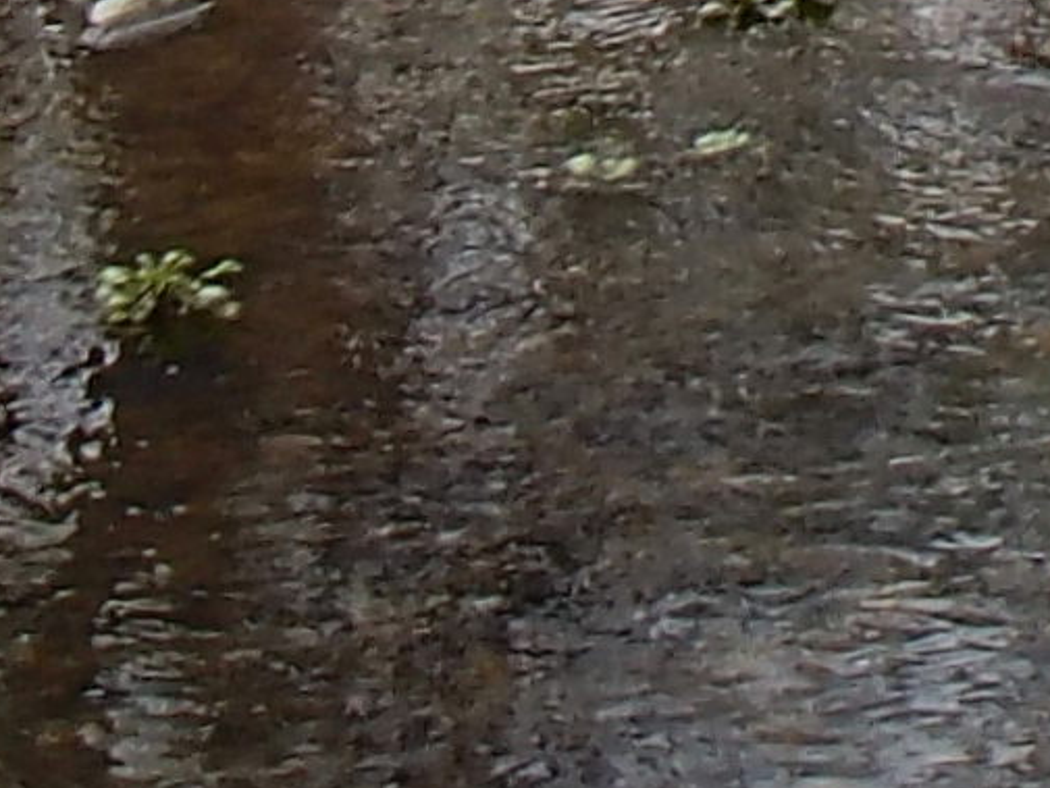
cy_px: -1245
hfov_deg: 8.9
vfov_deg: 6.4
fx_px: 6675
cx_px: 1272
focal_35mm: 220
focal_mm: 5
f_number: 3.9
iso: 100
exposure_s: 1/60
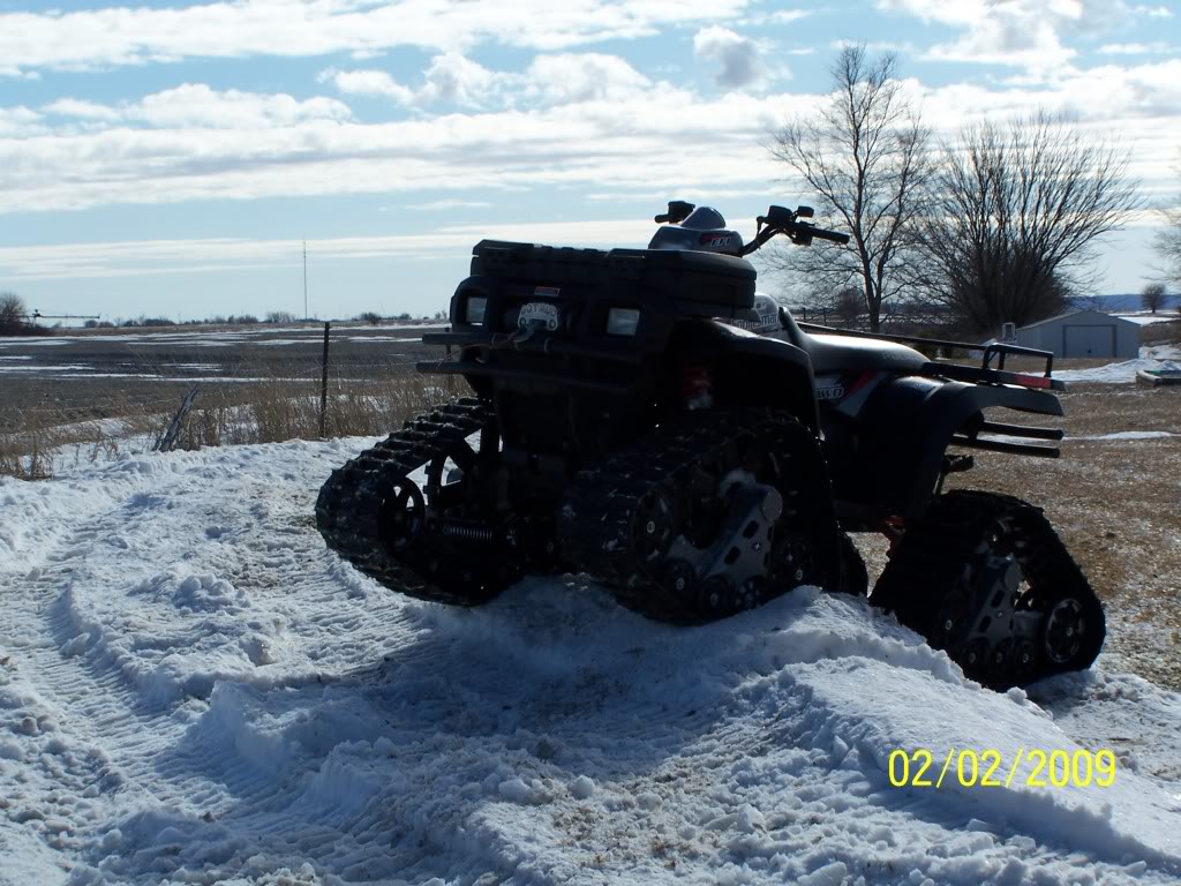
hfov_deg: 26.0
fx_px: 2559
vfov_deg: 19.6
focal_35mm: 75
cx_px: 590
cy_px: 443
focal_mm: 12.4
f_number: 6.3
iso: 80
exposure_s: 1/640
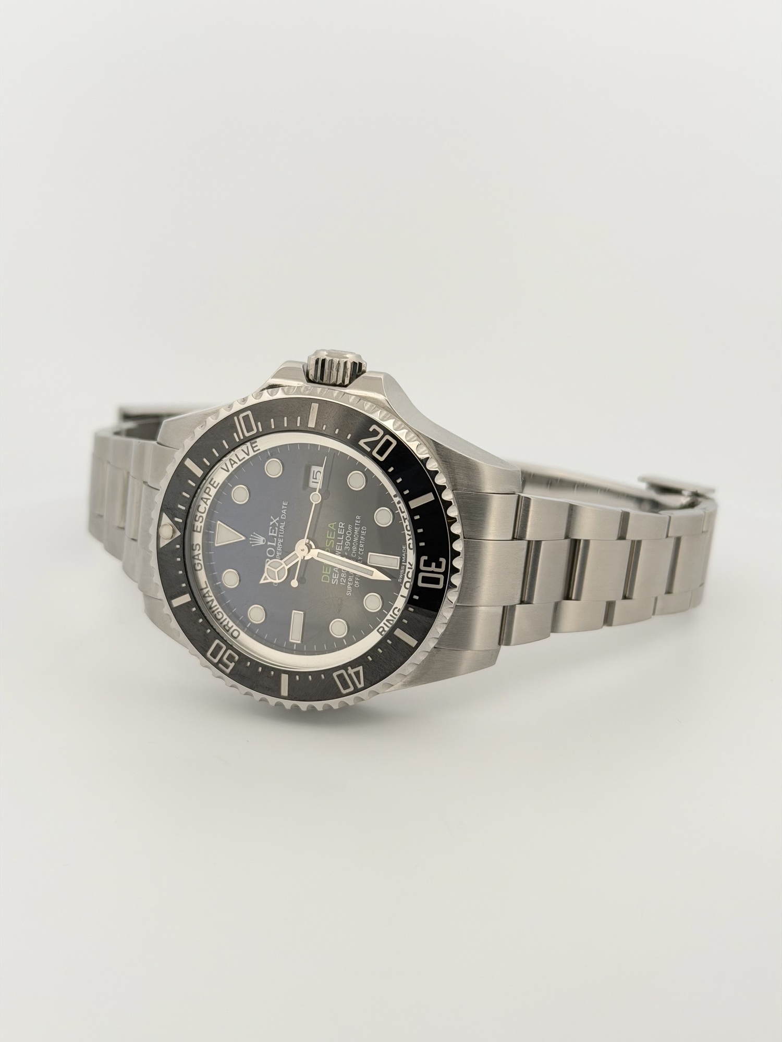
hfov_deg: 30.3
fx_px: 1446
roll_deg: -1.4
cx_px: 391
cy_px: 521
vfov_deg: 39.7
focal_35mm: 48
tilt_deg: -20.4
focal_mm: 6.76
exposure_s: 1/1307
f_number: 1.78
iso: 80
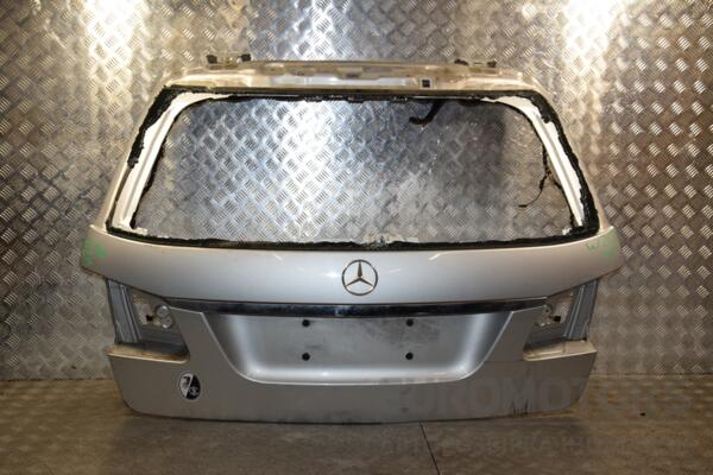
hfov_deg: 49.6
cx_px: 356
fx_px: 772
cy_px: 238
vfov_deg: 34.2
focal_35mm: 39
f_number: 7.1
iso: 800
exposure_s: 1/200
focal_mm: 26
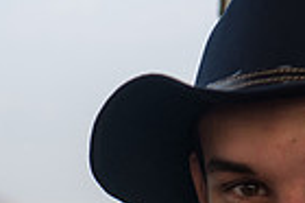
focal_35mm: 207
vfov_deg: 6.5
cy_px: 298
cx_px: 28
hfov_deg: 9.9
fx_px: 1752
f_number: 2.8
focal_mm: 50
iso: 100
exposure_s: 1/400
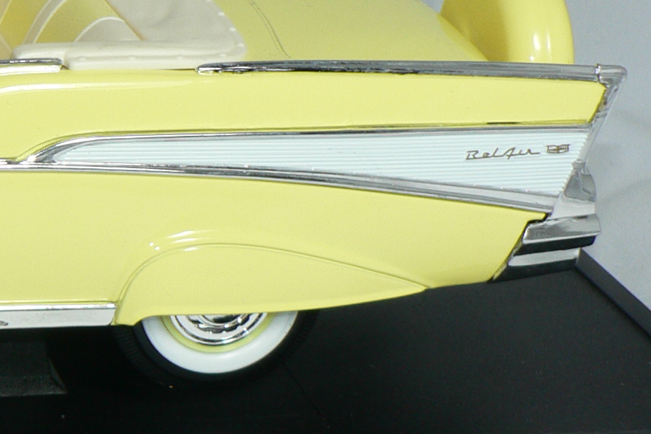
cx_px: -182
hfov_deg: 13.4
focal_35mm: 148
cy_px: 163
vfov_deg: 9.3
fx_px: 2676
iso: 80
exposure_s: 1/60
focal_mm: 8.2
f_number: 2.8
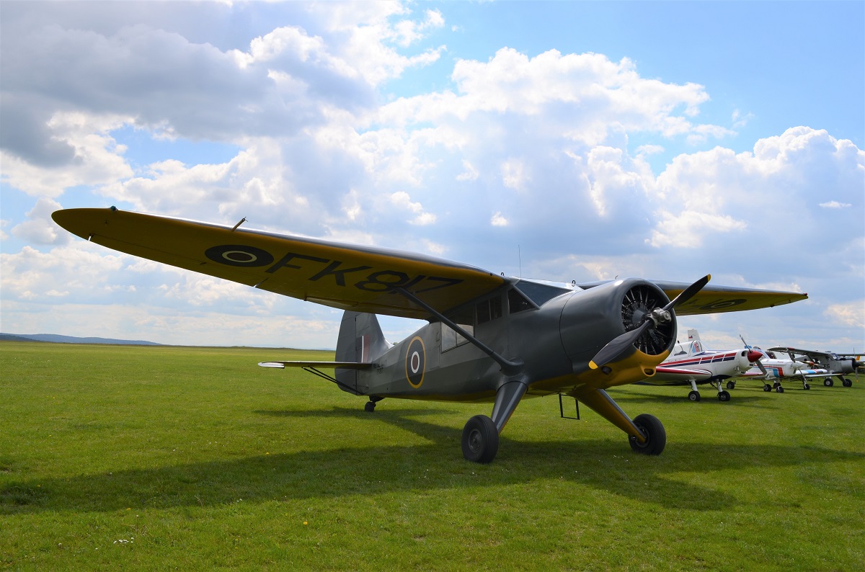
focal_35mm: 33
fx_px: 791
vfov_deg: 39.8
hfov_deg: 57.3
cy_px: 286
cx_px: 432
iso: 100
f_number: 9
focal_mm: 22
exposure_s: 1/320
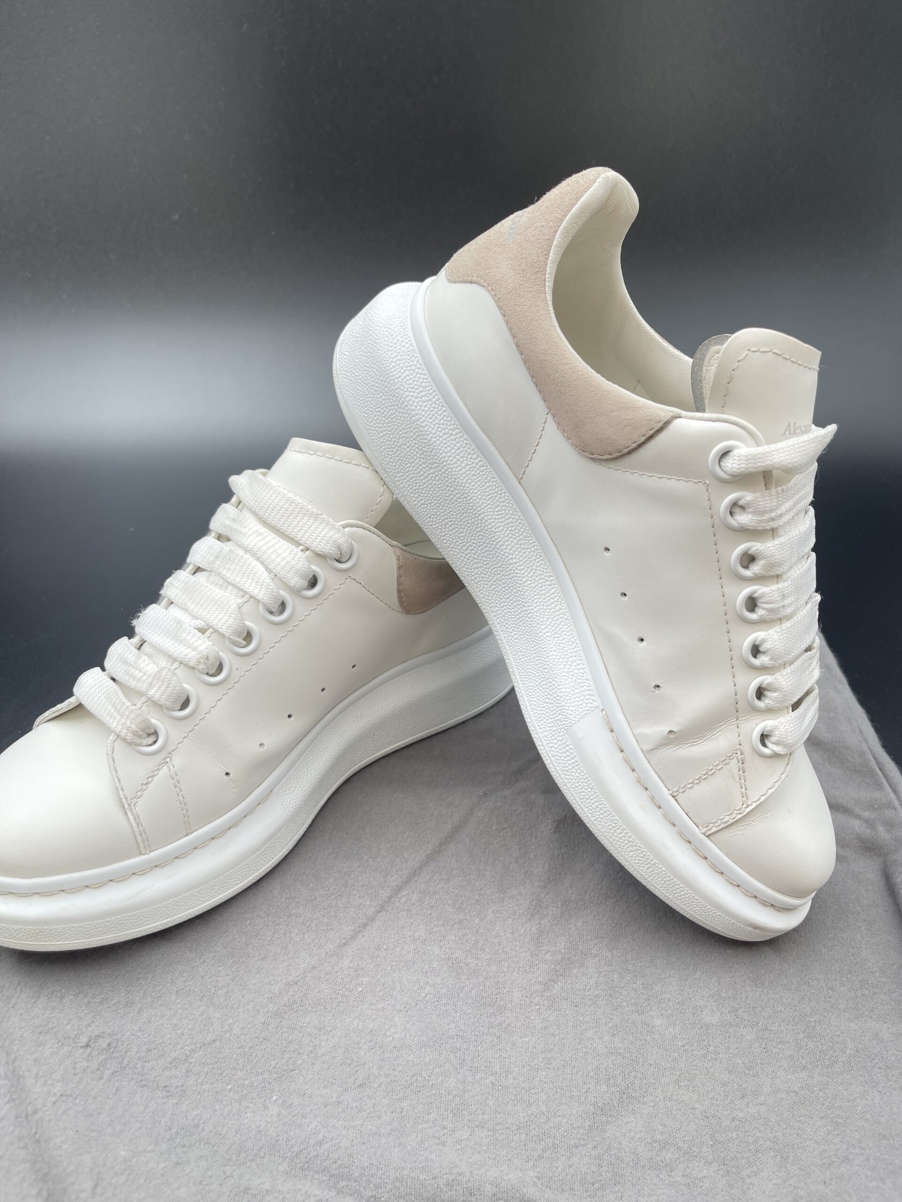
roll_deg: -0.9
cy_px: 601
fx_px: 903
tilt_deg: -35.8
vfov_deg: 67.3
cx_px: 451
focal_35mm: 26
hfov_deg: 53.1
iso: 32
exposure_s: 1/197
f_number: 1.6
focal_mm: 5.1
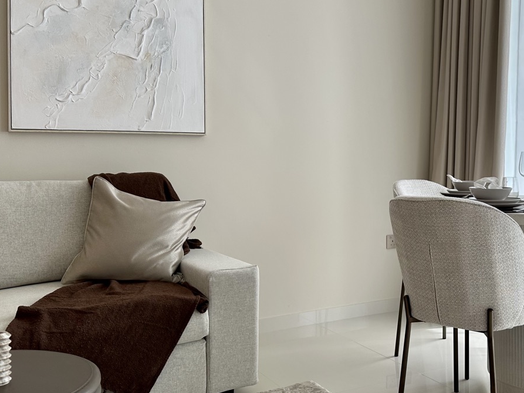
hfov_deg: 42.6
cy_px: 165
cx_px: 388
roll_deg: +0.7
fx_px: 651
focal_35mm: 43
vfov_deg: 33.5
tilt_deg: -0.4
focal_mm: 6.86
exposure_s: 1/303
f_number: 1.78
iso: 80
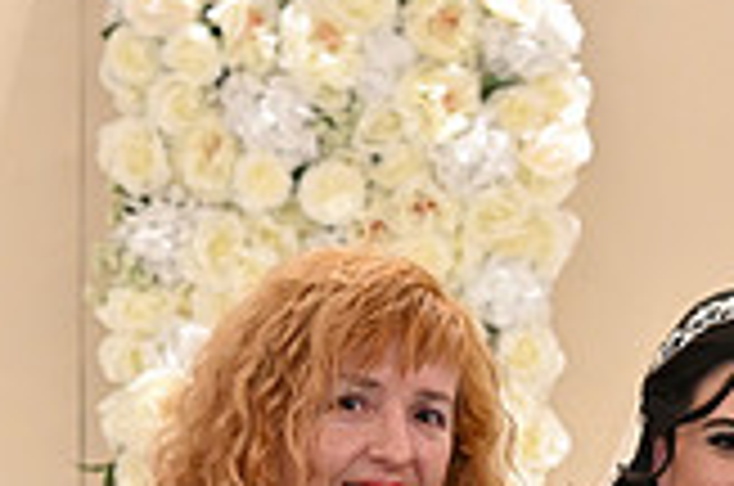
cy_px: 657
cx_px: 392
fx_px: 3622
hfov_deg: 11.6
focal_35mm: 178
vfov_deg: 7.6
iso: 3200
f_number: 4
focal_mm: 50
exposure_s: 1/100
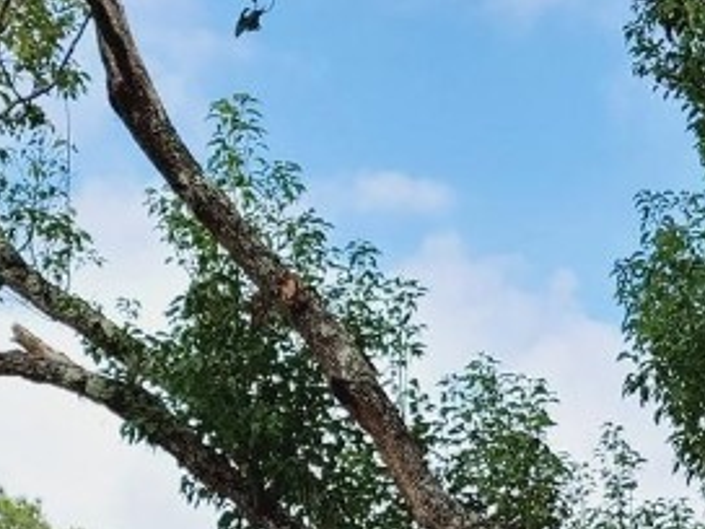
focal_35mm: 94
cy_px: 908
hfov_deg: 20.3
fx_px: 1914
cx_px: 684
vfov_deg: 14.2
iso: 16
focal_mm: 7
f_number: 1.8
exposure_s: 1/594
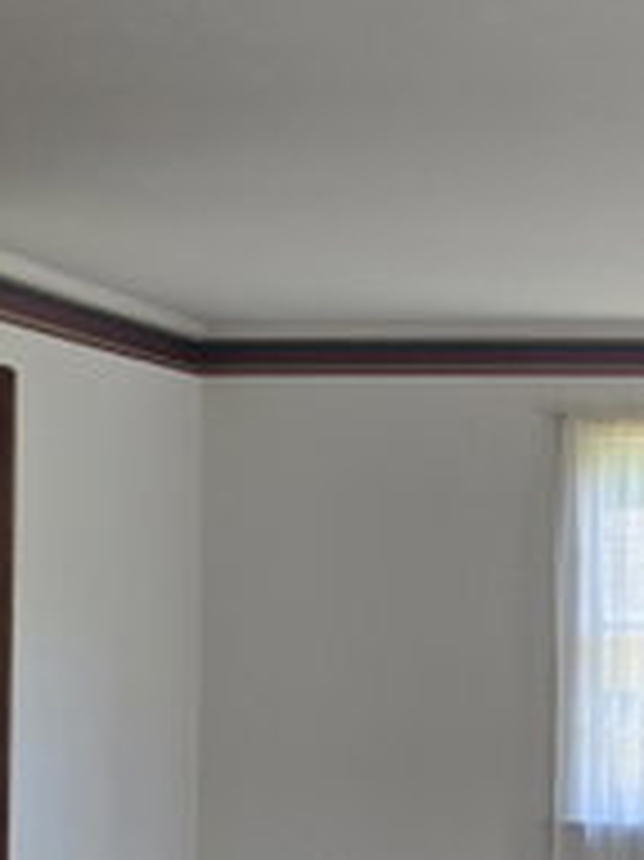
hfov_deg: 18.5
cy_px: 635
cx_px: 673
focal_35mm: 77
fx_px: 1912
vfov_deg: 25.1
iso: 160
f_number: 1.8
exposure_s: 1/180
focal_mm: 5.4
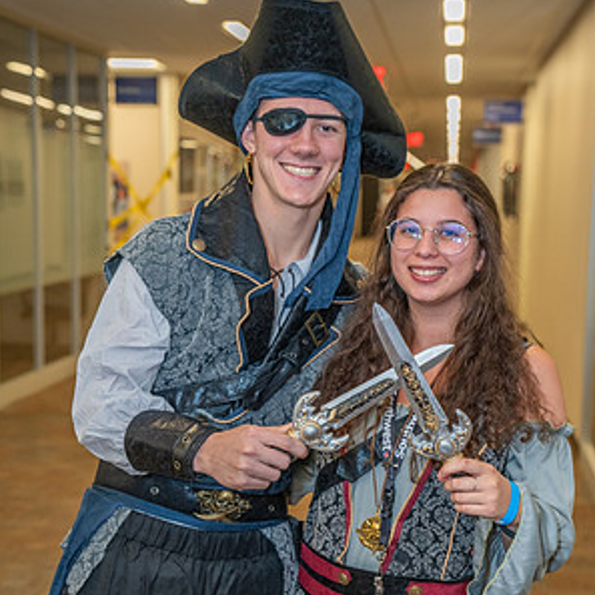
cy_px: 361
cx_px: 296
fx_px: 1303
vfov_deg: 25.7
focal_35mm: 67
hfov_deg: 25.7
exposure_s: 1/160
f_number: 4
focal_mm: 52
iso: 2500
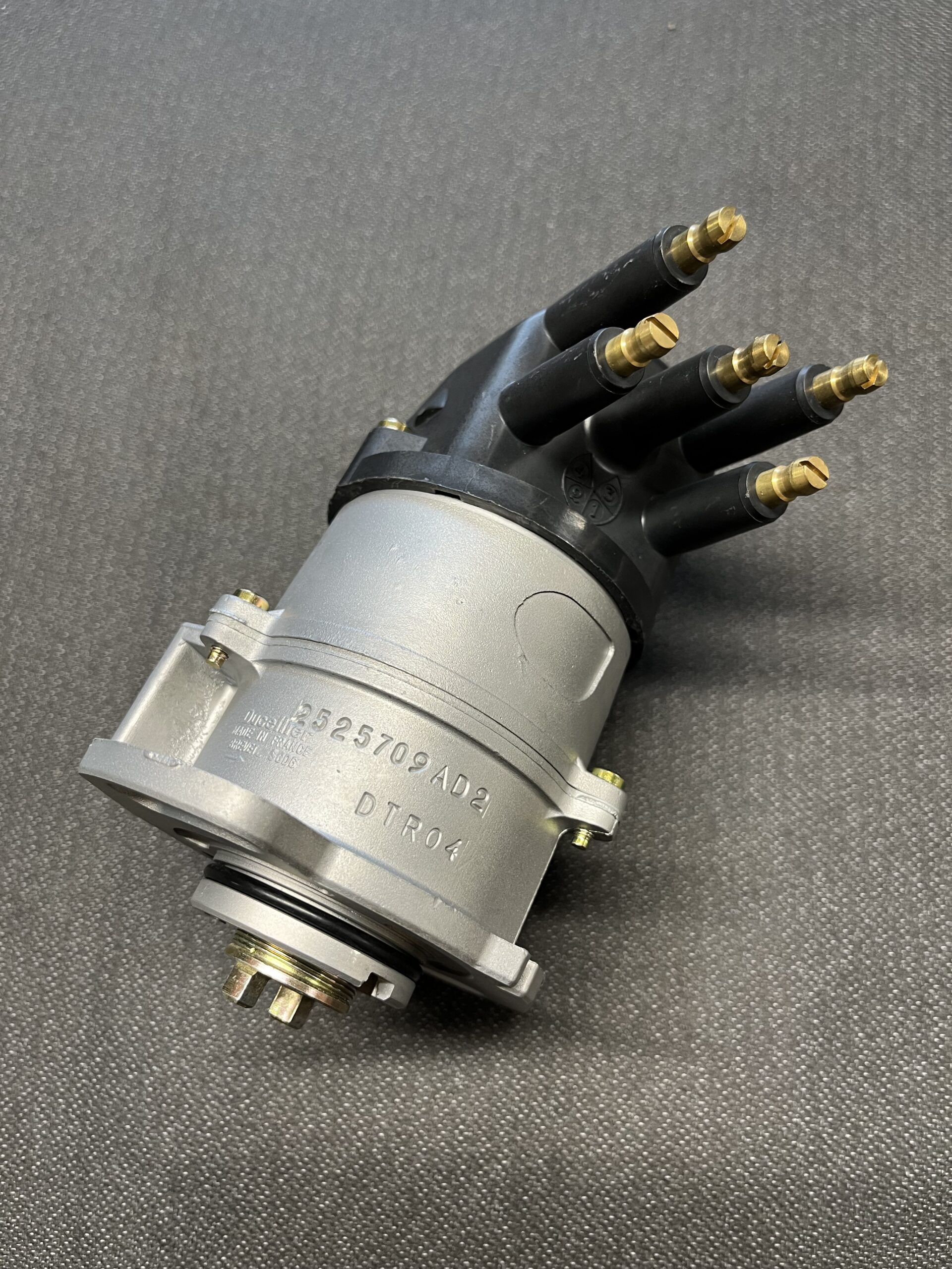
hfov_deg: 53.1
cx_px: 476
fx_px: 953
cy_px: 634
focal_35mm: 26
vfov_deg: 67.3
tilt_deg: -72.6
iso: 80
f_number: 1.6
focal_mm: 5.1
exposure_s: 1/50
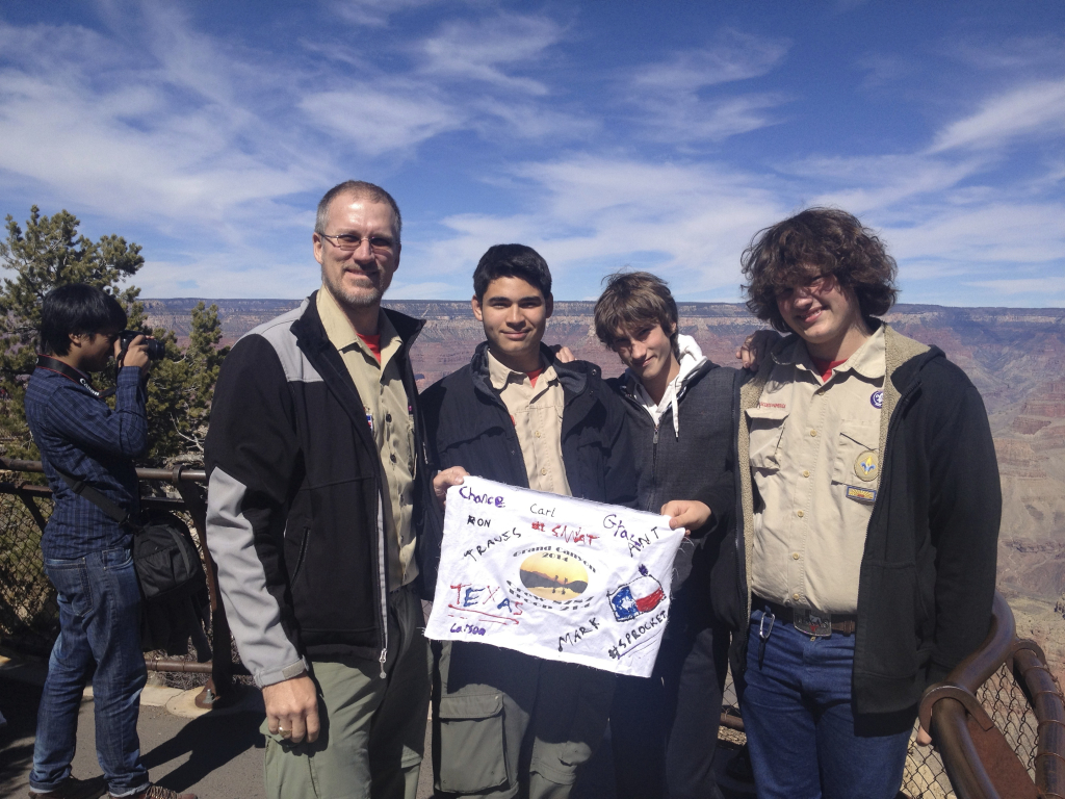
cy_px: 400
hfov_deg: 52.6
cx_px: 532
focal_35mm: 35
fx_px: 1077
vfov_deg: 40.7
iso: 50
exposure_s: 1/2304
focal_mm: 4.28
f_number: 2.4
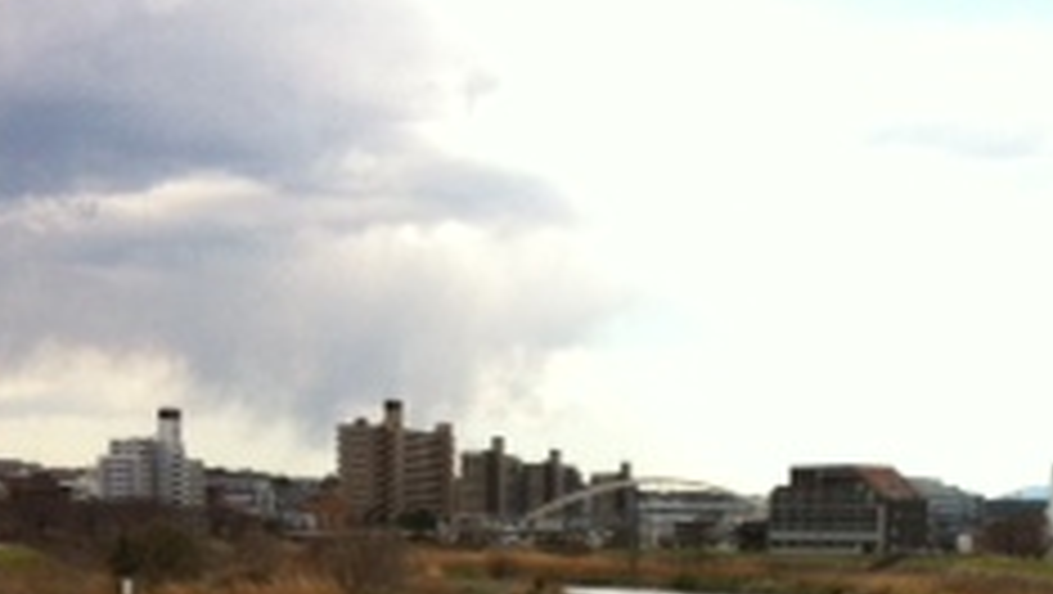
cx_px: 945
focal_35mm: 104
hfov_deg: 20.1
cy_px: 796
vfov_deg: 11.3
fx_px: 2906
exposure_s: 1/973
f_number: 2.8
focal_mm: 3.85
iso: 80
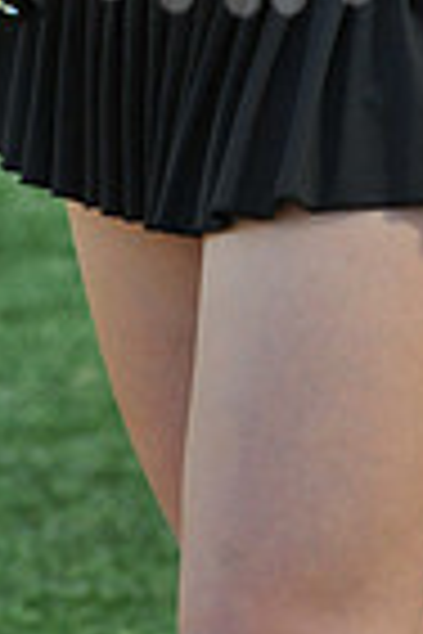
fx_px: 14522
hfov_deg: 1.7
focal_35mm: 824
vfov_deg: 2.5
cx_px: 243
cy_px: -535
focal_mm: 200
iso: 2000
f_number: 8
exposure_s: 1/320
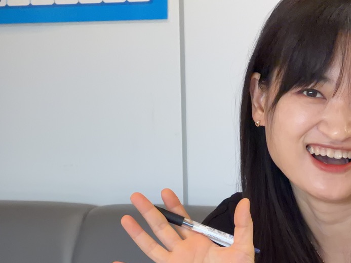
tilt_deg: -5.6
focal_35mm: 231
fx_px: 2341
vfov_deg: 6.4
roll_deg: +1.2
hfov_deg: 8.6
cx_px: 255
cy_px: 255
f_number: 2.8
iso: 250
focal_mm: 16.89
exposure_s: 1/50
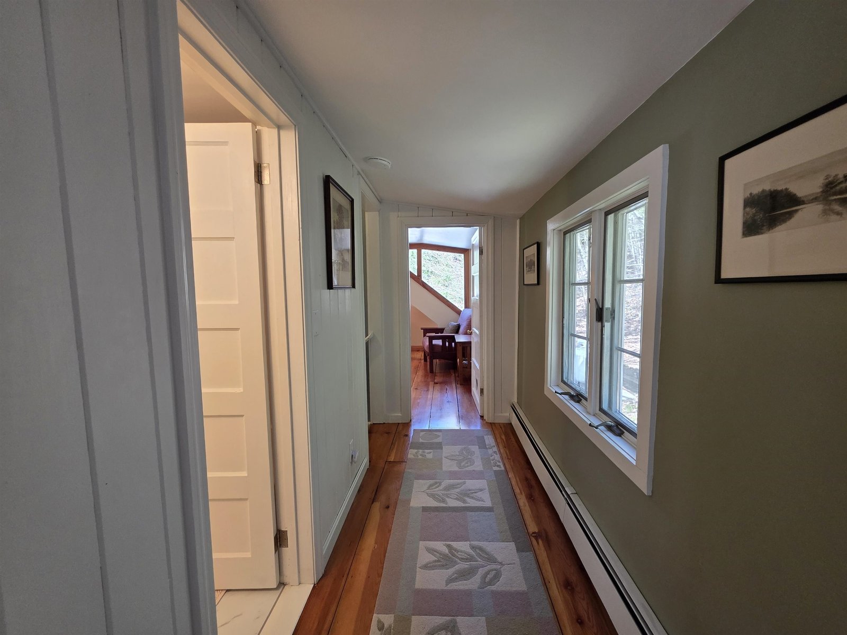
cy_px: 318
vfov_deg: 89.9
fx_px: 318
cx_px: 424
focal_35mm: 13
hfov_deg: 106.2
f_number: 1.9
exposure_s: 1/120
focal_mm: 2.2
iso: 250
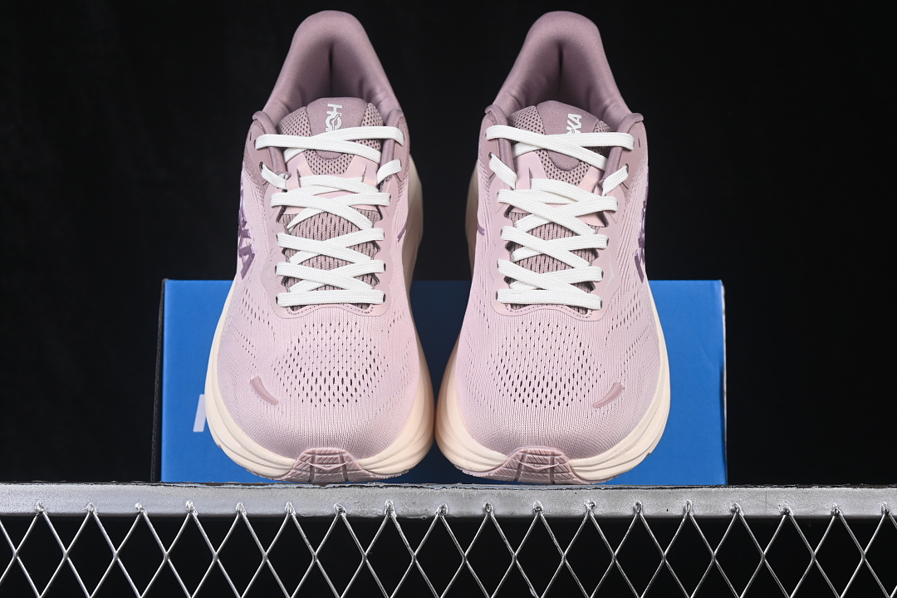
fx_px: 1869
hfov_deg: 27.0
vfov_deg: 18.2
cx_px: 448
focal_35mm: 75
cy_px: 299
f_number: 8
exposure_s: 1/80
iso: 160
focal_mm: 50
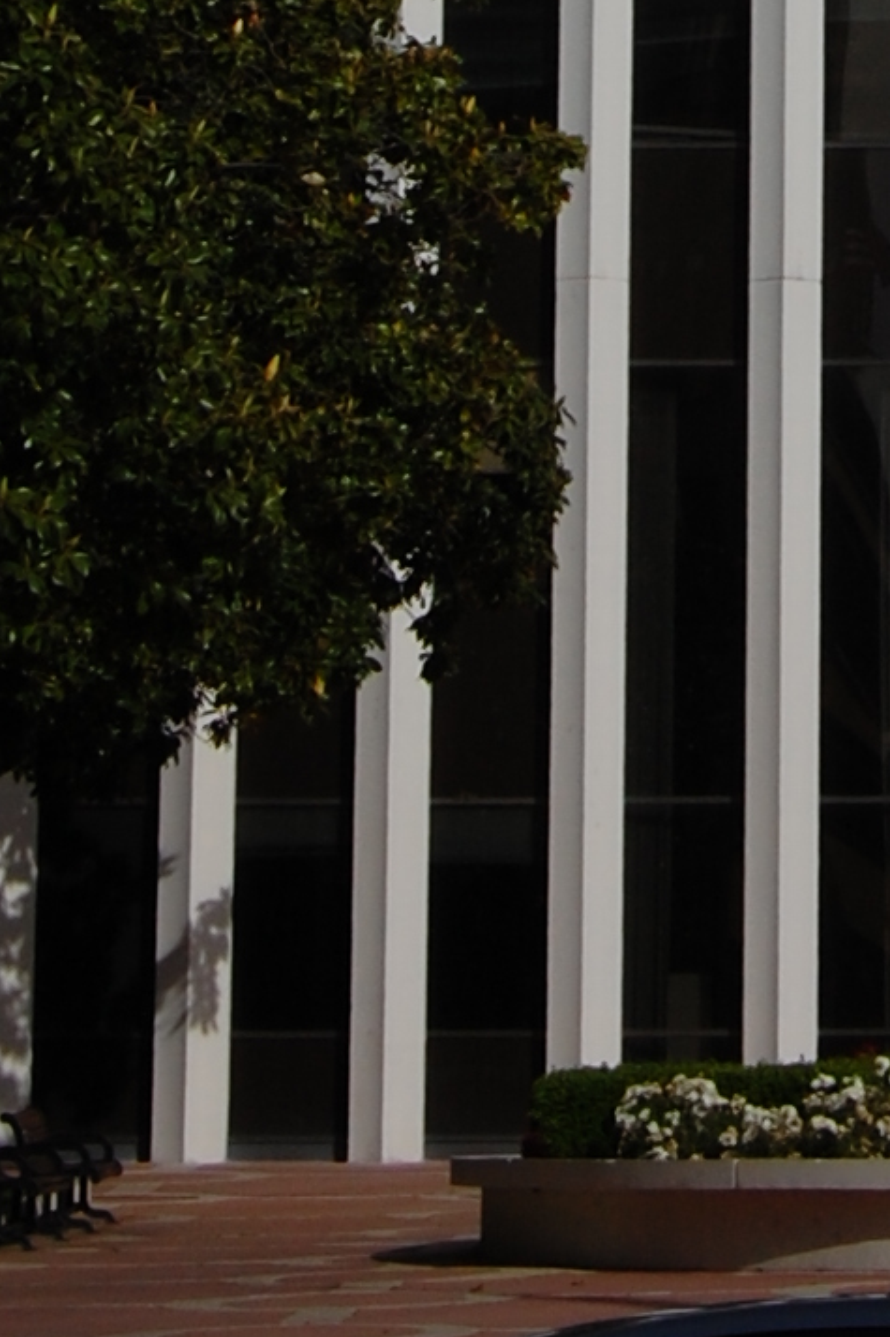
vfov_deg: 8.9
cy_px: -1140
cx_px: 1282
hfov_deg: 6.1
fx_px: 8211
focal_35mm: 221
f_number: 16
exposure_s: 1/320
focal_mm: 35
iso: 200
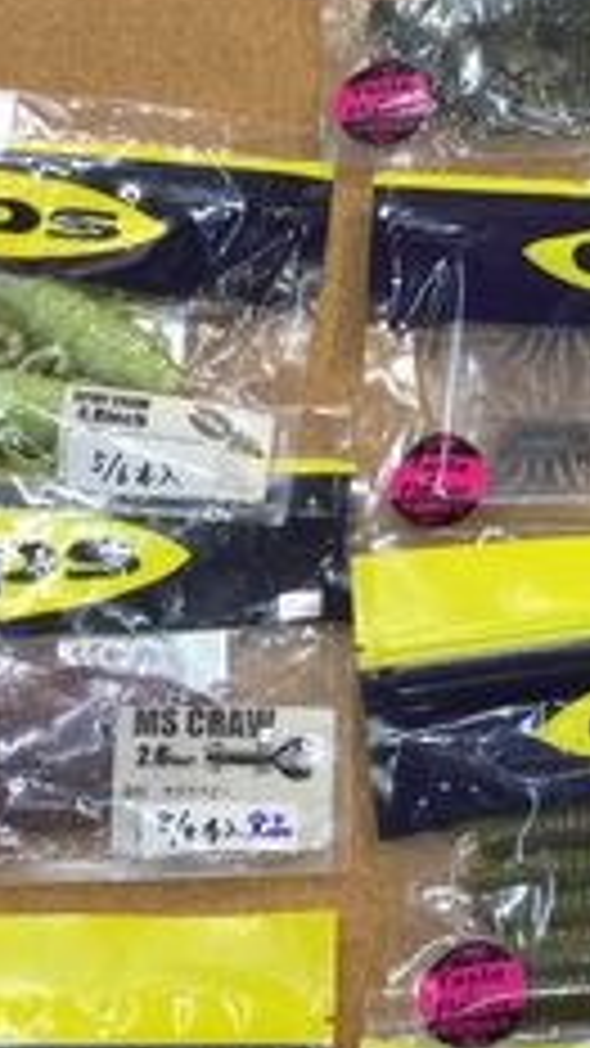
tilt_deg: -69.9
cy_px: 652
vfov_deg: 24.4
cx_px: 793
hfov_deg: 13.3
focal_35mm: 87
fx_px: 2421
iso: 25
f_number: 2.4
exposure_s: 1/40
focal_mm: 3.3
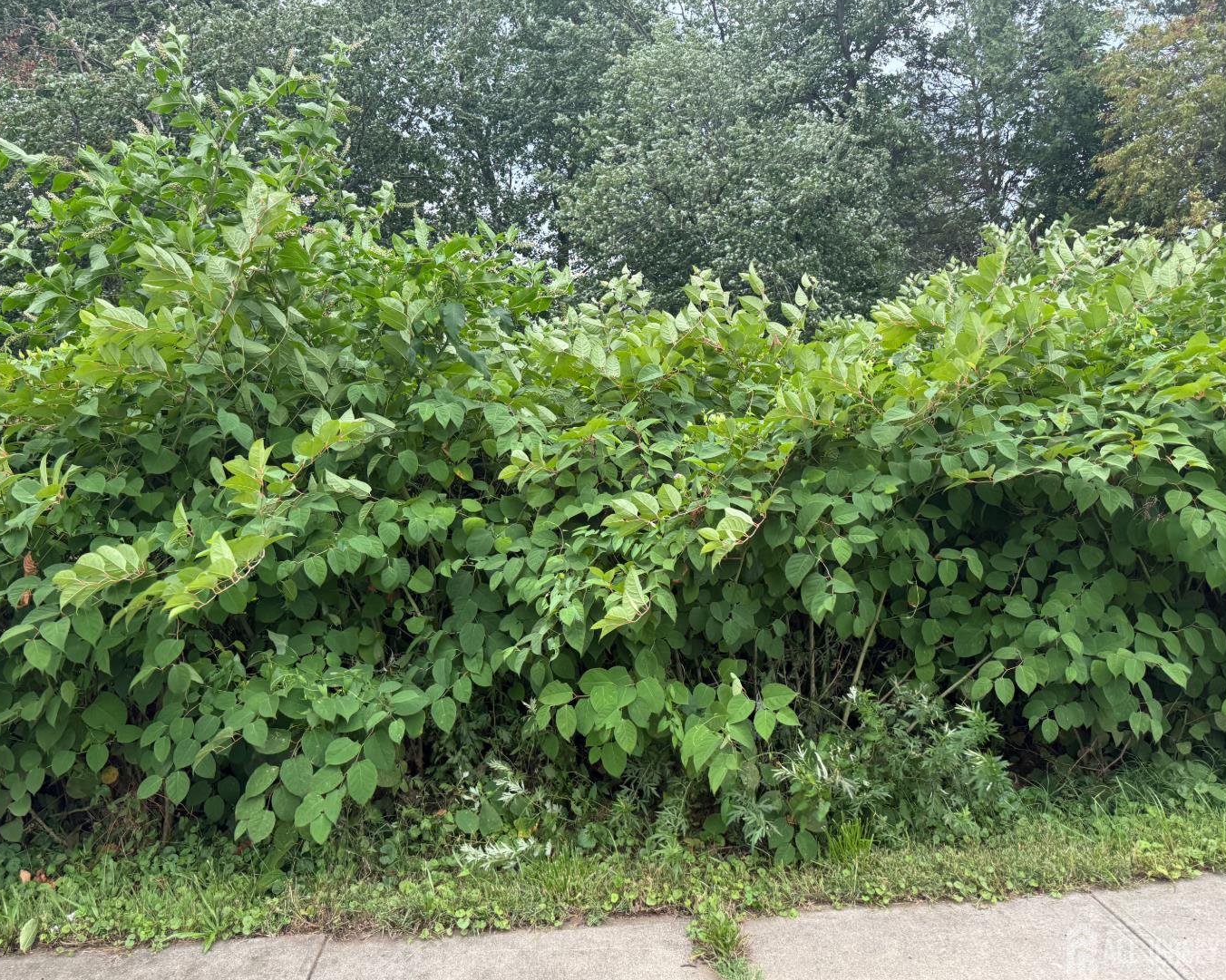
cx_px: 610
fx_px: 943
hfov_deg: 66.0
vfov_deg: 54.9
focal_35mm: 26
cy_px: 481
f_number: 1.78
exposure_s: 1/121
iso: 125
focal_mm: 6.76
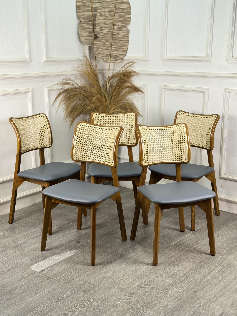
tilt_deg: -13.5
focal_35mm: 48
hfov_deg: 30.3
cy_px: 158
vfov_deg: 39.7
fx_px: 438
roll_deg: +0.3
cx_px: 118
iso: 64
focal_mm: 6.76
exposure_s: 1/100
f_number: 1.78
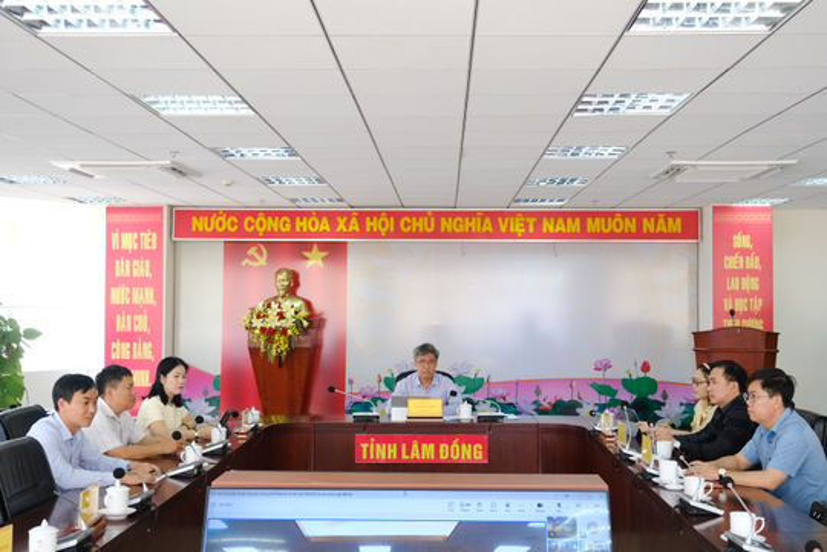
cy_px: 276
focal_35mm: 41
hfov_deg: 47.4
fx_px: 942
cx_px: 414
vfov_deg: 32.6
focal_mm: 27.5
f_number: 4
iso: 2500
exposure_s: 1/320
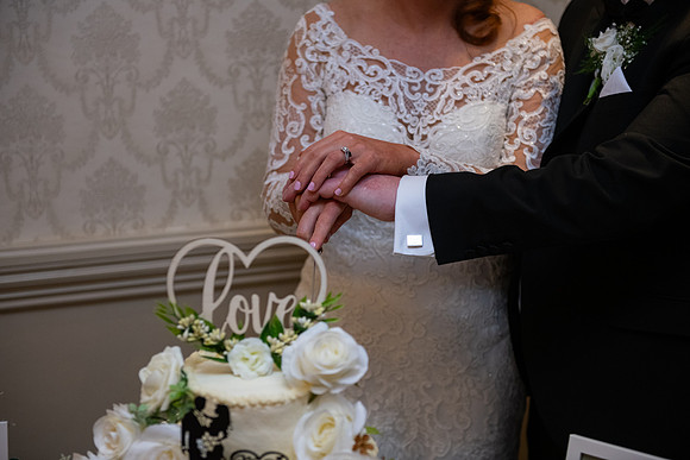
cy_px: 230
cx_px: 345
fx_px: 1189
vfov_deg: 21.9
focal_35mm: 62
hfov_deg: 32.4
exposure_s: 1/160
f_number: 3.5
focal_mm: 62
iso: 1000
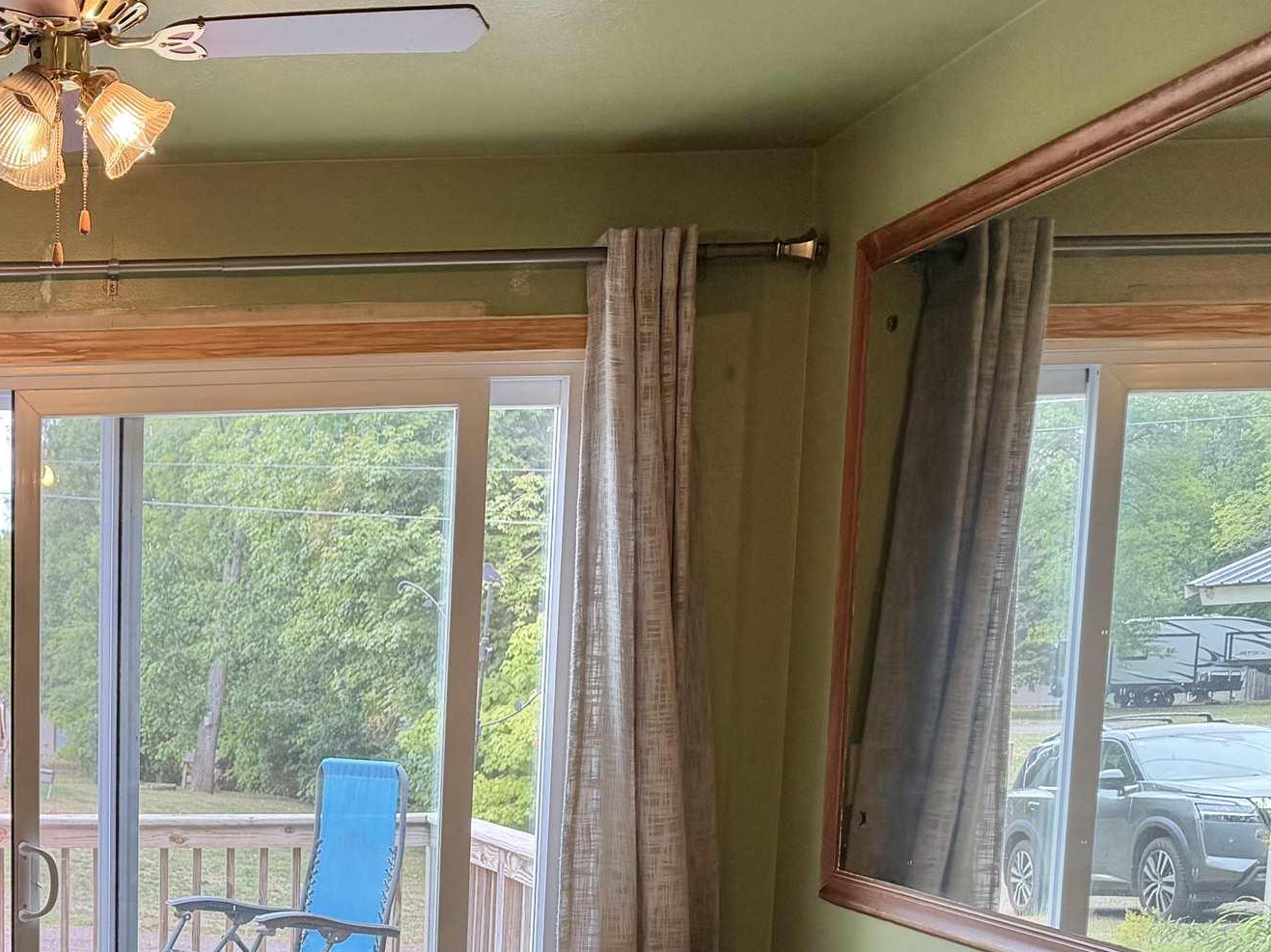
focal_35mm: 56
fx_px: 2056
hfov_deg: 31.1
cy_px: 997
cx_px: -72
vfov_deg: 24.6
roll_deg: +0.9
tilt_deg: -9.4
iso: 80
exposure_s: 1/120
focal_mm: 6.76
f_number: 1.78
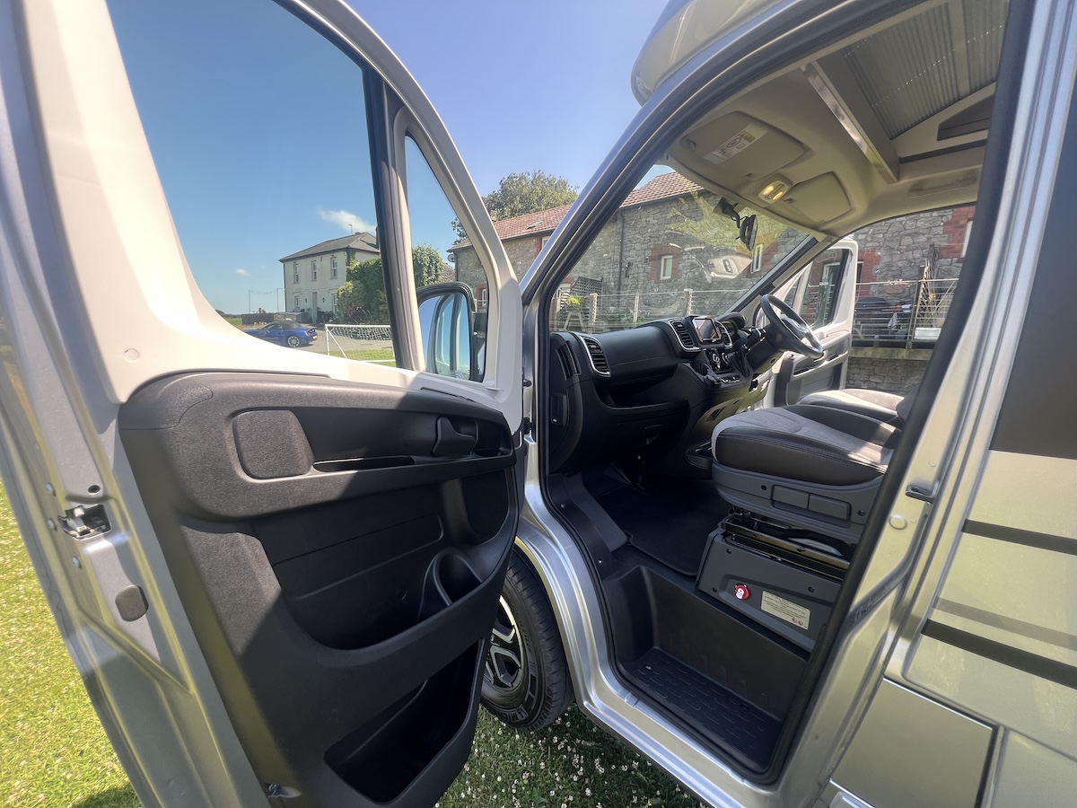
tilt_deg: -8.9
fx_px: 404
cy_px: 404
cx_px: 538
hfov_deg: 106.2
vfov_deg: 89.9
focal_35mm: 13
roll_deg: -2.0
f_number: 1.8
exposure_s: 1/173
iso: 32
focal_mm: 1.57
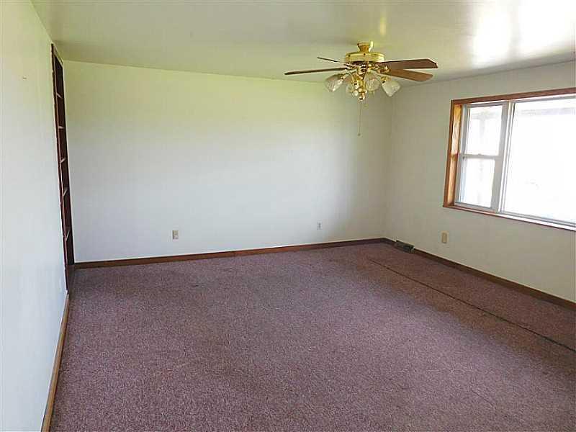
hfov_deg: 69.4
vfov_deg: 54.9
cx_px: 288
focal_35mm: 25
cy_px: 216
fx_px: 416
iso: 140
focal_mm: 4.5
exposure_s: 1/30
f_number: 3.4
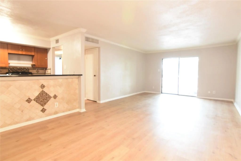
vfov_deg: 67.4
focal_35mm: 18
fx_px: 121
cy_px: 80
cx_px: 120
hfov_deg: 90.0
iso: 160
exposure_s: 1.6
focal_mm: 12
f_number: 7.1
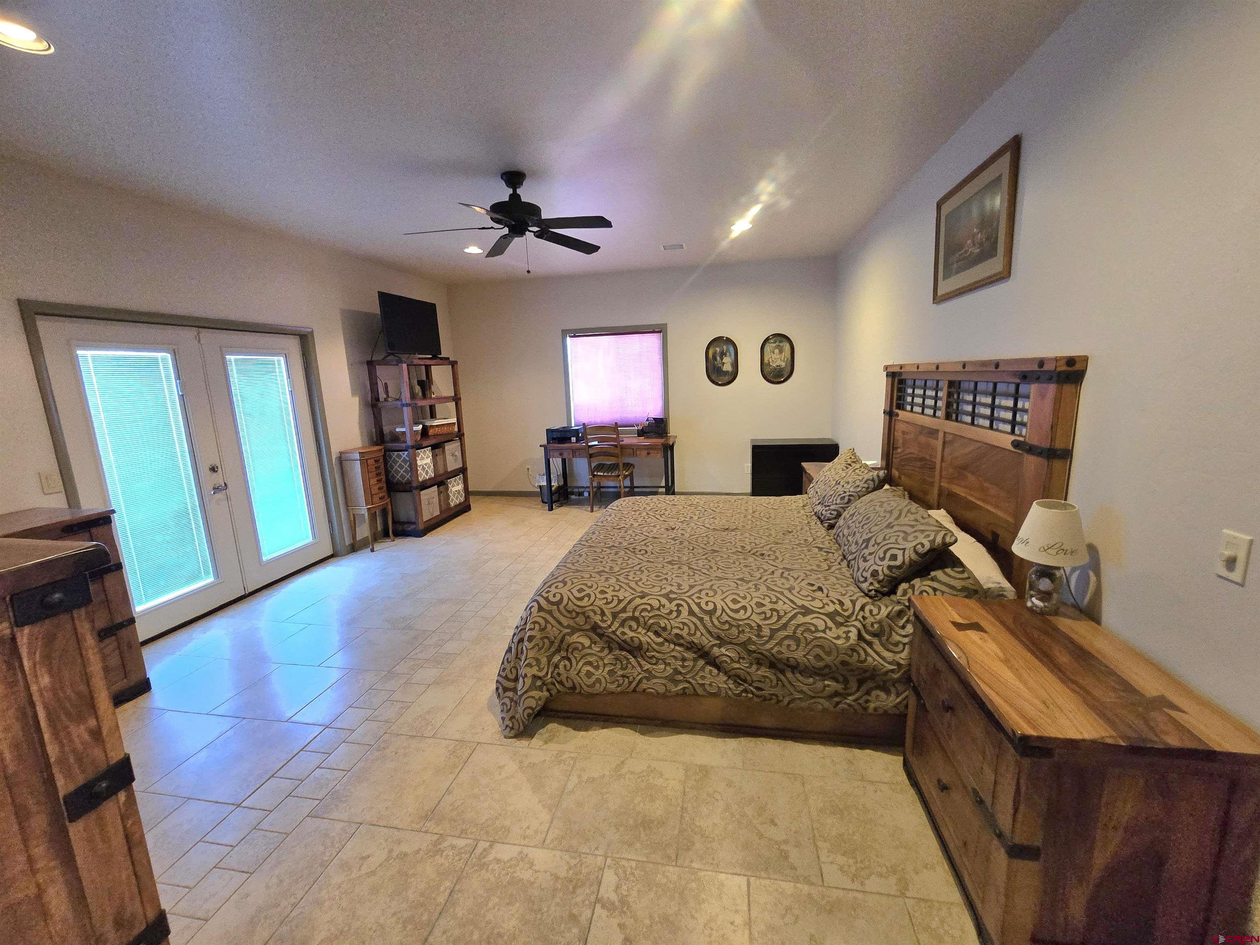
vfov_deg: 89.9
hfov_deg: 106.2
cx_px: 630
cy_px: 472
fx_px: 473
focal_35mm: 13
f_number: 2.2
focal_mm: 2.2
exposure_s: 1/60.2
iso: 640
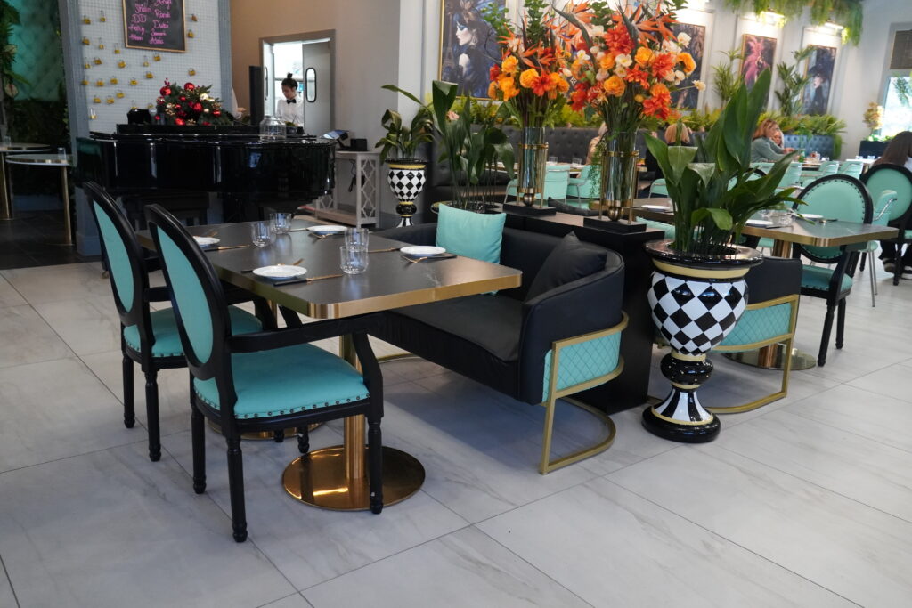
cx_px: 456
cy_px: 304
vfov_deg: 43.6
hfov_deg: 61.9
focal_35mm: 30
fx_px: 760
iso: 2500
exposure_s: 1/50
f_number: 4
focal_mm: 20
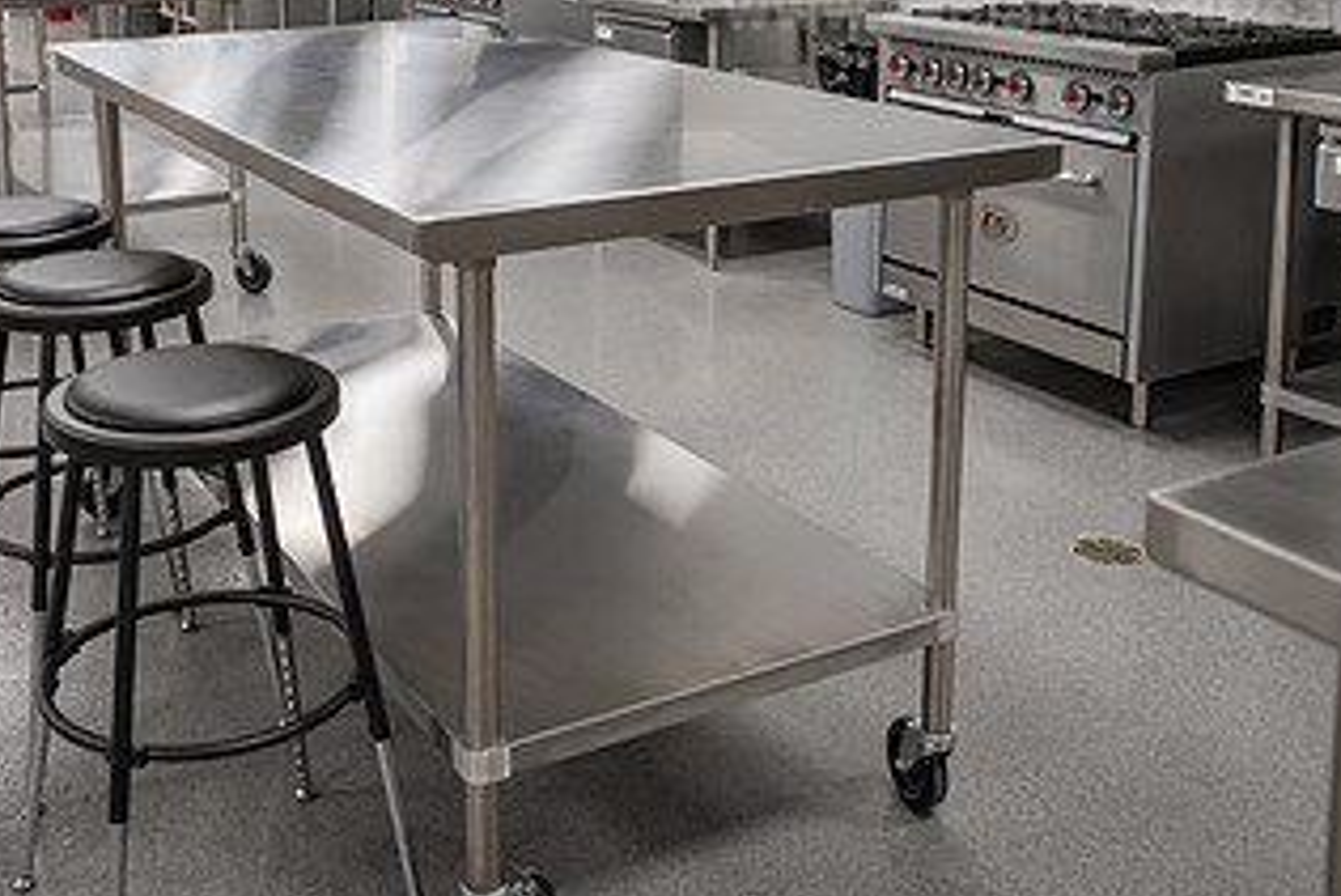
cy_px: 100
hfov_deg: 44.2
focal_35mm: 44
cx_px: 530
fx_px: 1640
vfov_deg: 29.4
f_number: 3.5
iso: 800
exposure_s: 1/160
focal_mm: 24
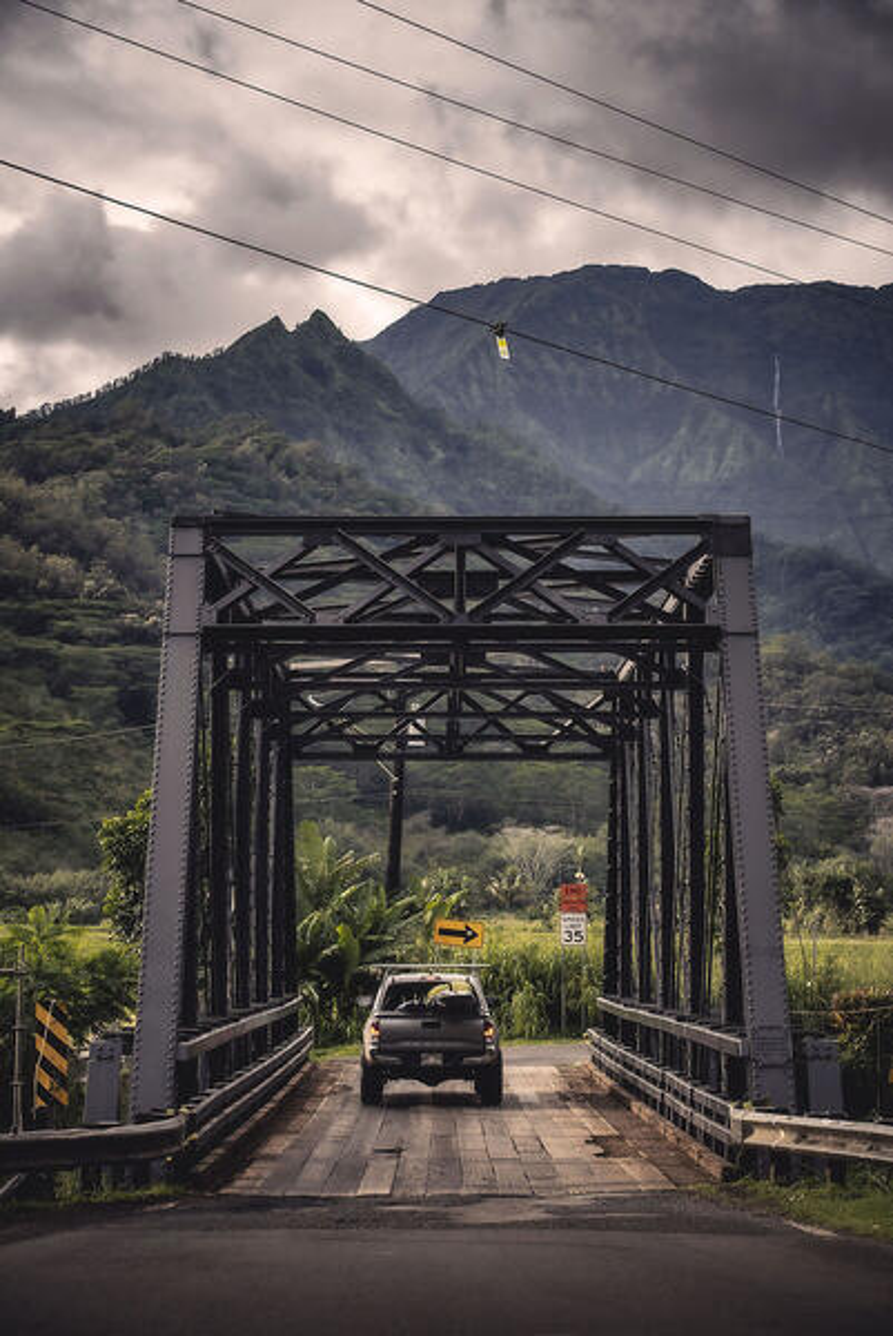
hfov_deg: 13.4
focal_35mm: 102
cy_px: 668
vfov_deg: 20.0
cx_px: 446
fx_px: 3788
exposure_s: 1/200
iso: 200
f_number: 5.6
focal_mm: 102
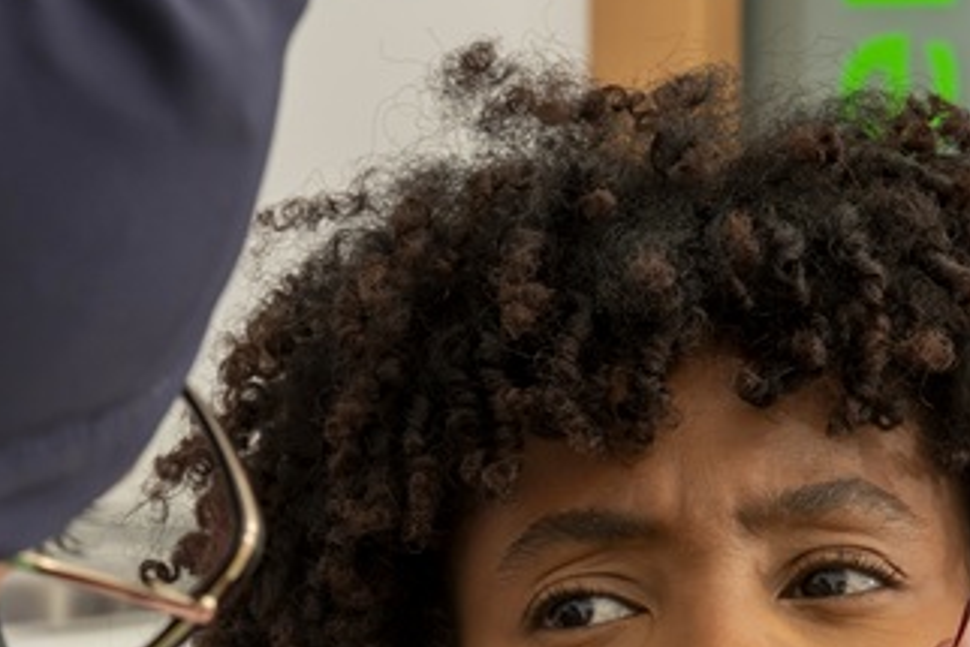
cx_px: 452
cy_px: 757
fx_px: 4690
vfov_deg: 7.8
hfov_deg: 11.8
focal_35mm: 174
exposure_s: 1/250
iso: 800
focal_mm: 70
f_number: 11
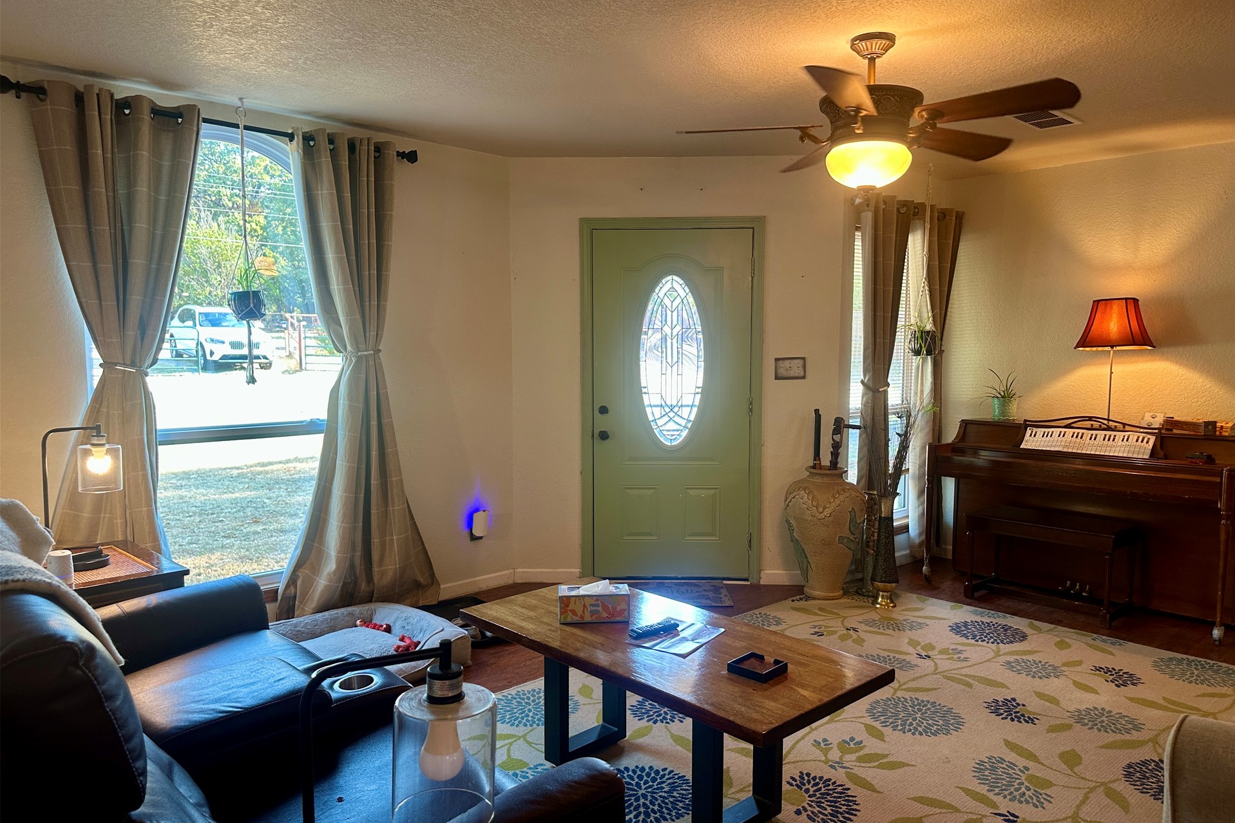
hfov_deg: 71.5
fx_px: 858
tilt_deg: -5.0
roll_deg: -0.5
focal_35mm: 25
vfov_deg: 51.3
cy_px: 422
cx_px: 618
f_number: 1.78
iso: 125
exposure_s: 1/60
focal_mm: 6.86
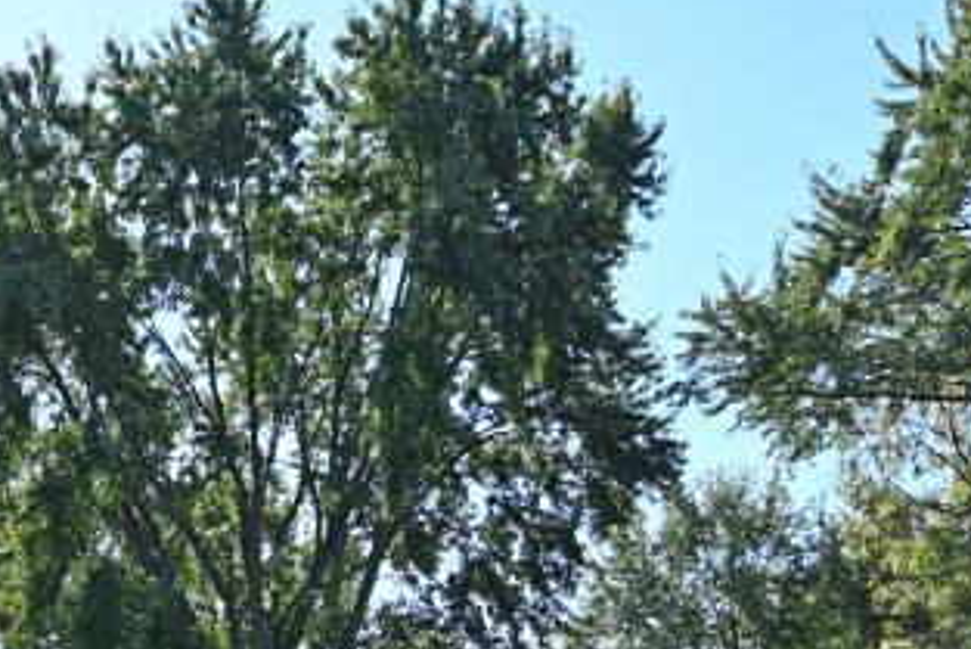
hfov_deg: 28.7
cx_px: 65
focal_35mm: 67
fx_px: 1808
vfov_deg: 18.7
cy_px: 866
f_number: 6.3
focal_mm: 14
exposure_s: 1/320
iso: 100
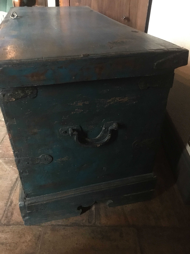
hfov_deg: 48.2
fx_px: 212
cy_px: 127
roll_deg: -2.8
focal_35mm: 29
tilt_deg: -32.6
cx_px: 95
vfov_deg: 61.7
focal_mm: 4.15
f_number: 2.2
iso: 1250
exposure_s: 1/17
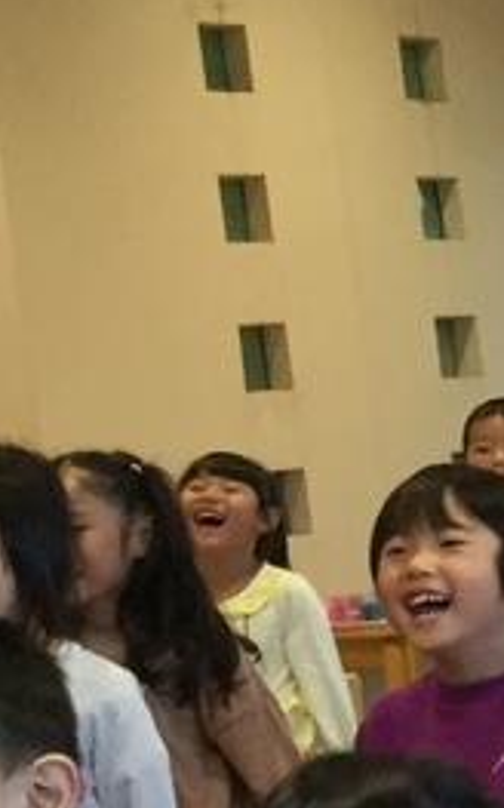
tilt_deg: -5.2
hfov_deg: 7.9
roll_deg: +5.4
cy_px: 670
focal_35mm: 150
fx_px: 3302
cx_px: 1300
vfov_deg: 13.9
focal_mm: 3.3
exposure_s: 1/30
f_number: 2.4
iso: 100
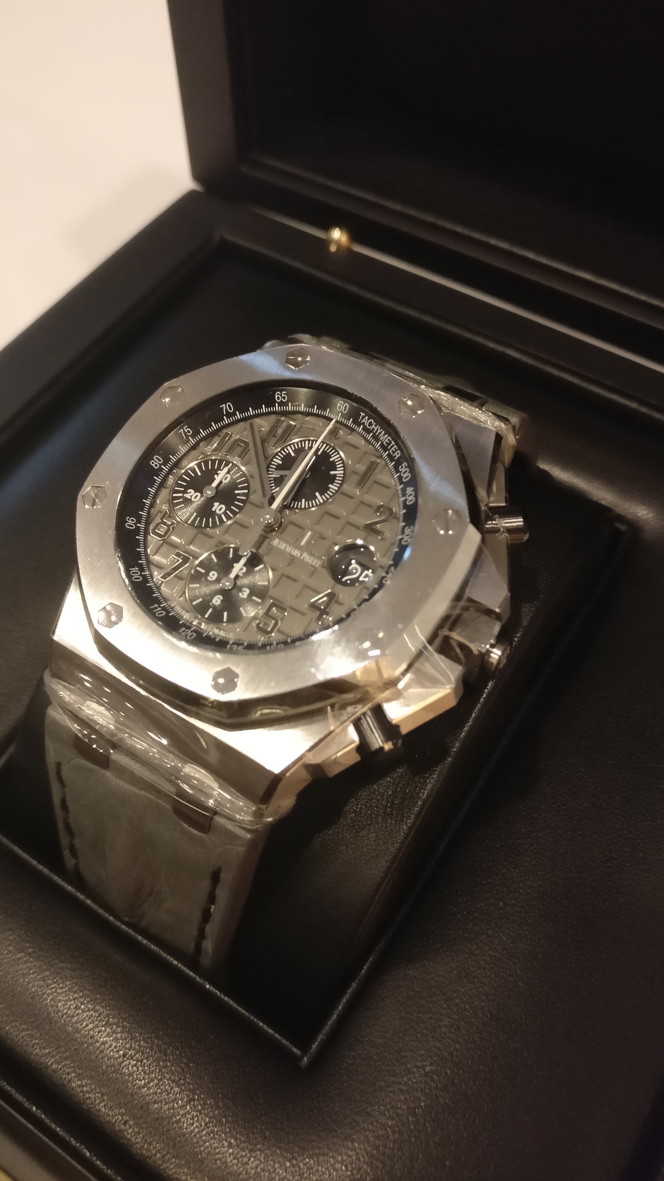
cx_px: 307
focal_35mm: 31
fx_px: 970
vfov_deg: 62.6
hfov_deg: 37.8
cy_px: 592
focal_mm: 4.26
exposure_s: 1/17
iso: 800
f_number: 2
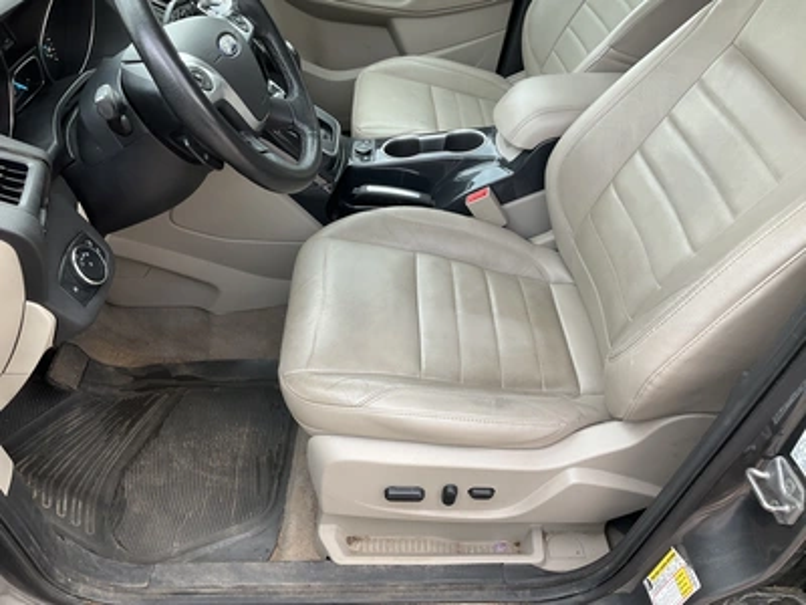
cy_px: 302
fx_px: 675
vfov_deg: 48.2
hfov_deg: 61.7
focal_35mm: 29
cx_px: 403
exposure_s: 1/122
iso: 25
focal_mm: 3
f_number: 1.8
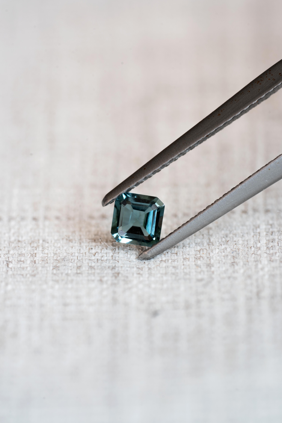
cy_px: 207
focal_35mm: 96
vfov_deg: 21.2
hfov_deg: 14.3
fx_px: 1128
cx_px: 133
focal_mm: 90
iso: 100
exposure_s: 1/8
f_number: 8
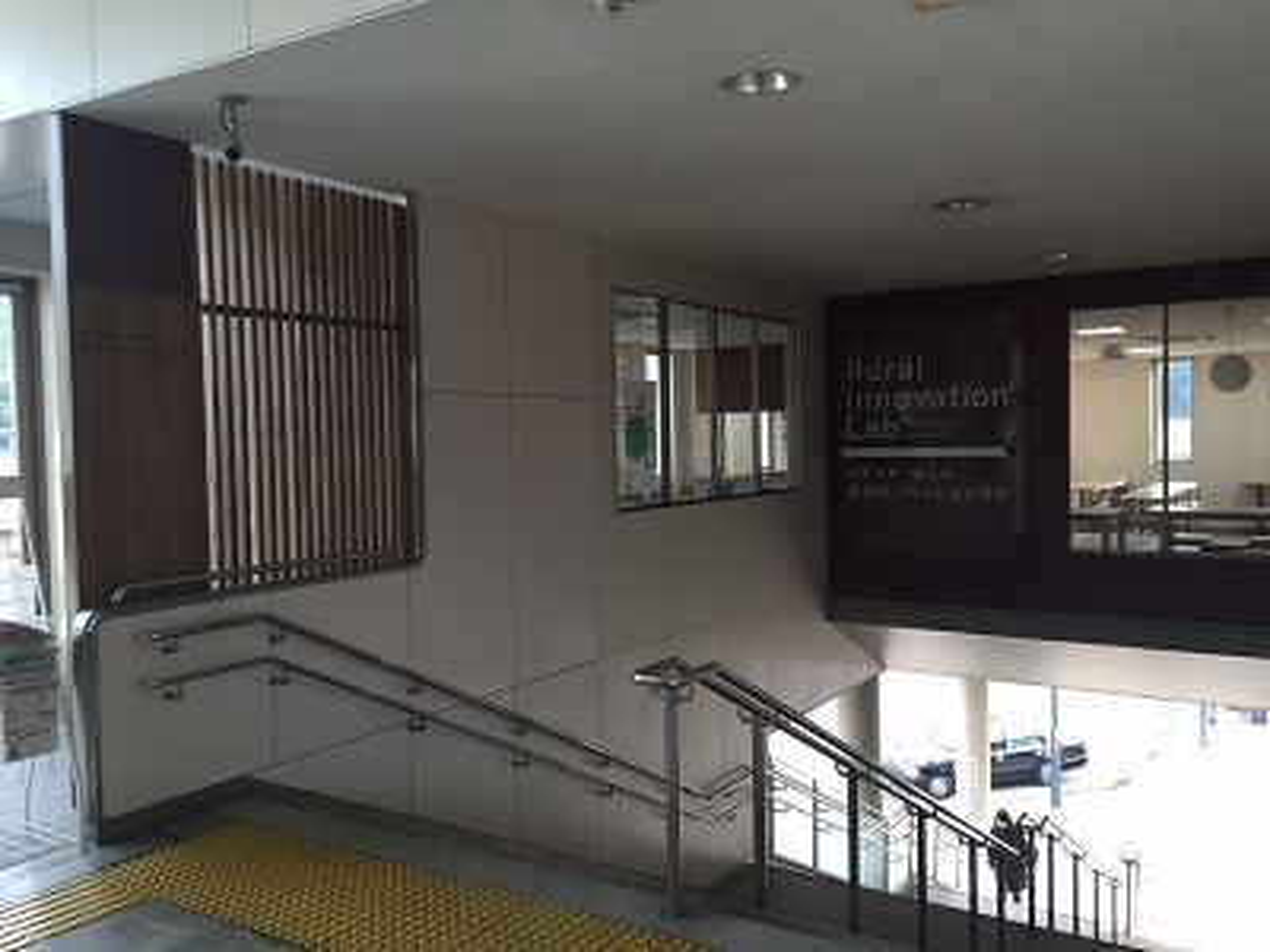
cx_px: 635
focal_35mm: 29
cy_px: 476
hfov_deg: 61.7
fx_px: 1064
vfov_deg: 48.2
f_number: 2.2
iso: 32
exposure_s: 1/60
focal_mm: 4.15
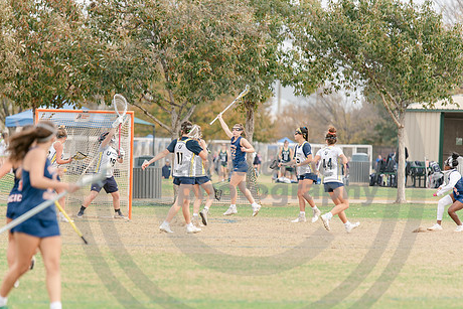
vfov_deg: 4.8
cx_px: 185
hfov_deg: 7.1
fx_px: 3718
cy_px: 192
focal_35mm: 289
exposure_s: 1/1250
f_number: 2.8
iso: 280
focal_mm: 185
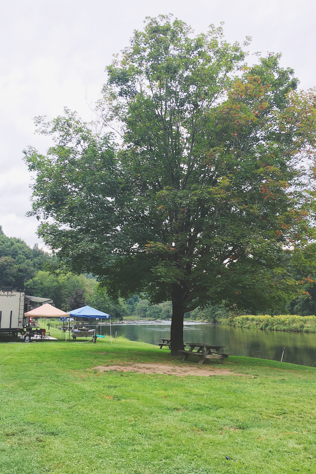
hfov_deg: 42.3
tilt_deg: +11.3
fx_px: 408
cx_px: 156
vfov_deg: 60.3
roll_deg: -0.4
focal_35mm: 31
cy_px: 234
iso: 25
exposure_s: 1/233
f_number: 2.2
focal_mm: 4.15
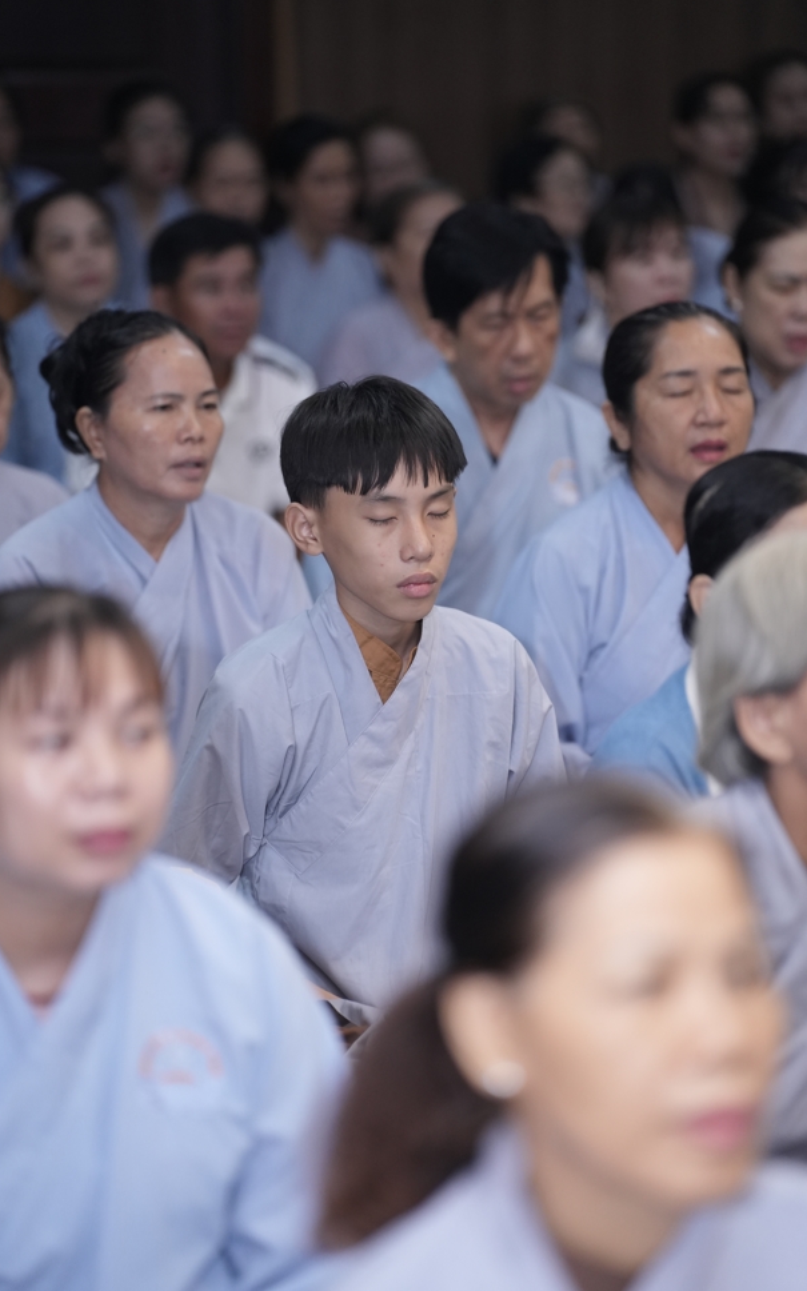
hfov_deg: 8.5
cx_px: 397
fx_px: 5419
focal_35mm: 154
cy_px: 643
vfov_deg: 13.6
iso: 2000
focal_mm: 150
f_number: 2.8
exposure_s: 1/160
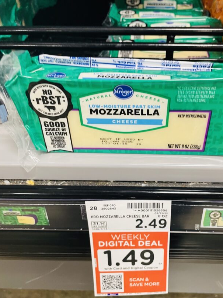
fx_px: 284
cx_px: 138
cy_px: 168
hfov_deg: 42.6
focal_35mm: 33
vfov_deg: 55.2
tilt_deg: -47.1
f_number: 1.6
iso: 160
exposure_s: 1/44
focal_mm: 4.2
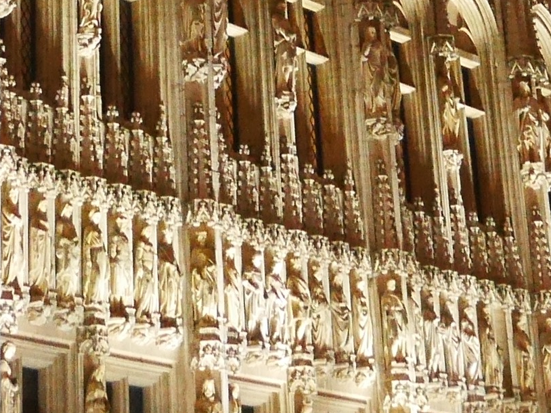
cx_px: 397
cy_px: -691
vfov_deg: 8.3
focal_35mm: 158
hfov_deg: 12.5
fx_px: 2516
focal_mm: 14
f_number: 3.5
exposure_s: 1/25
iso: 3200
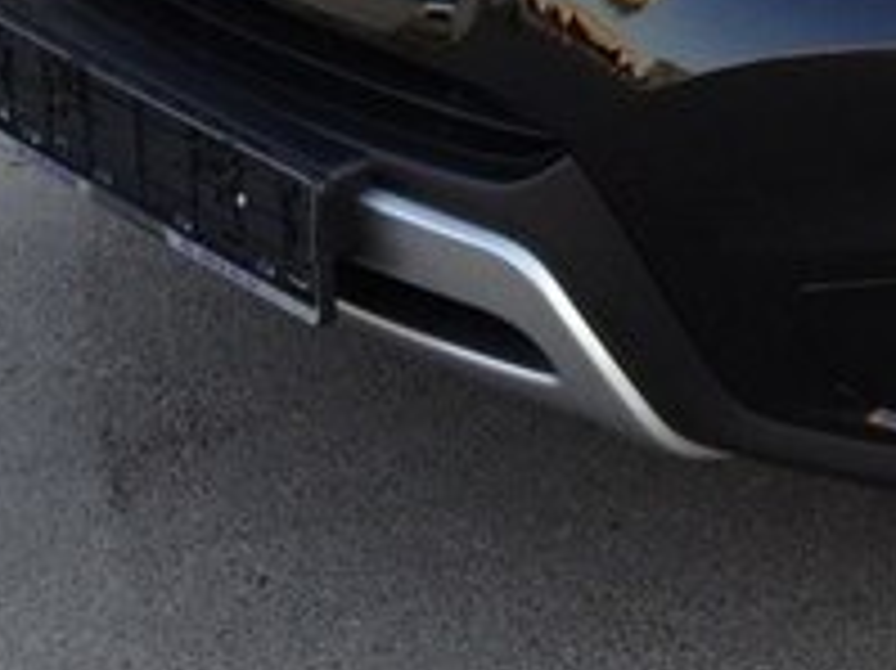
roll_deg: -2.2
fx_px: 3001
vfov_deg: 12.2
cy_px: -322
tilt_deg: -17.2
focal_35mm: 116
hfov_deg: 15.8
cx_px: 1270
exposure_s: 1/120
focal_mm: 4.28
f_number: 2.4
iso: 50
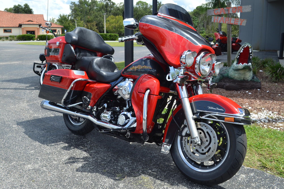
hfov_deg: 53.1
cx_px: 142
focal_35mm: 36
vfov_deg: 36.9
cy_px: 94
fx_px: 284
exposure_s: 1/200
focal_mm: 24
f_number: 7.1
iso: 100
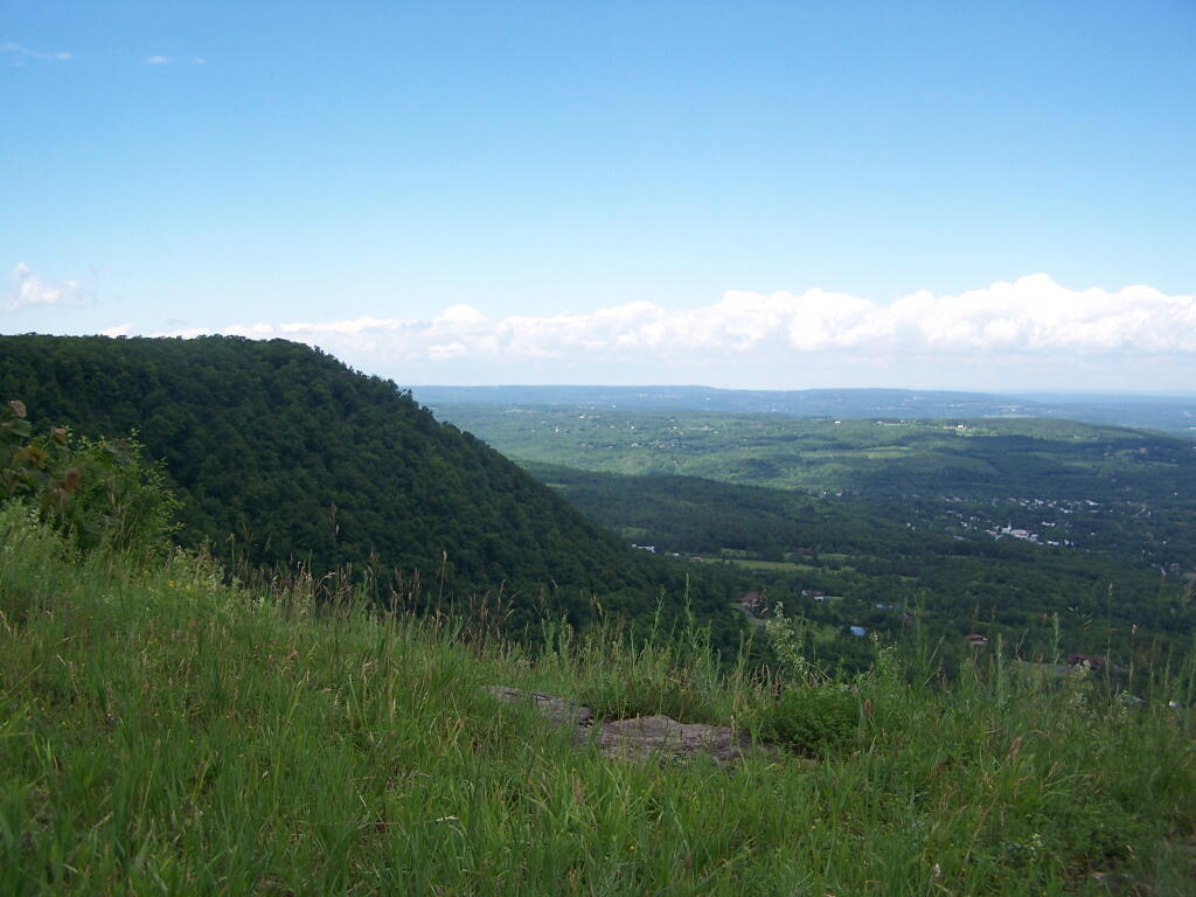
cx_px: 598
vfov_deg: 37.7
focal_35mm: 38
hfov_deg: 49.0
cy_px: 448
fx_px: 1313
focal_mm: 6.3
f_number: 2.8
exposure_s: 1/800
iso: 80
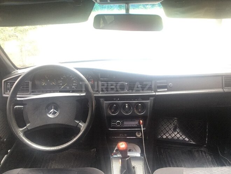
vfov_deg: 45.4
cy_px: 87
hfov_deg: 58.4
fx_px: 207
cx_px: 116
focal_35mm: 31
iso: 80
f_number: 2.4
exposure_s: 1/100
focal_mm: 2.15
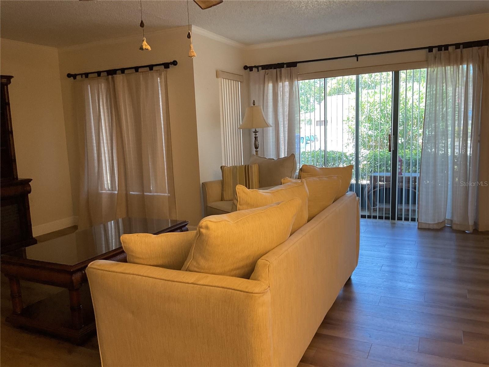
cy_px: 184
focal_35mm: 29
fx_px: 410
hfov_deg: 61.7
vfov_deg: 48.2
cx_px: 244
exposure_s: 1/60
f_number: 1.8
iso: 80
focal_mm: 3
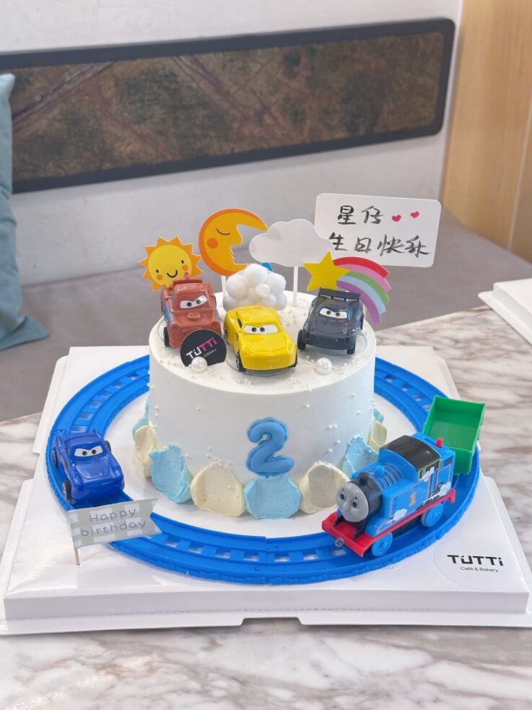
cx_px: 271
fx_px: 1025
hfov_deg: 29.1
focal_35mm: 50
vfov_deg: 38.2
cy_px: 348
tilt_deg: -27.5
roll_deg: -1.7
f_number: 1.78
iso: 200
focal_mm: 6.86
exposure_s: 1/50
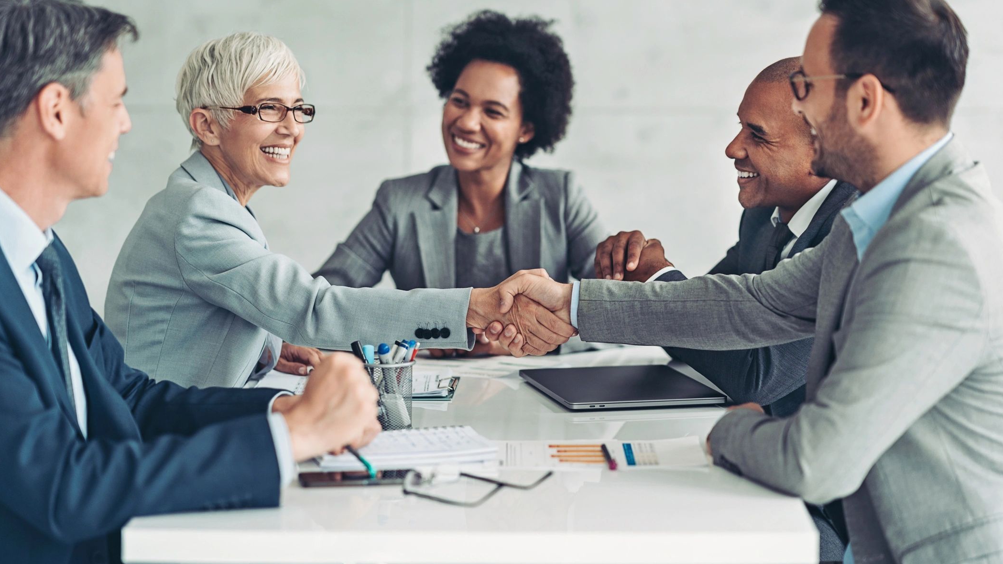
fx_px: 2394
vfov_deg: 13.4
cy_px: 276
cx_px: 497
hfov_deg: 23.7
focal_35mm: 90
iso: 250
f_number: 1.8
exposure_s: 1/1000
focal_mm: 85
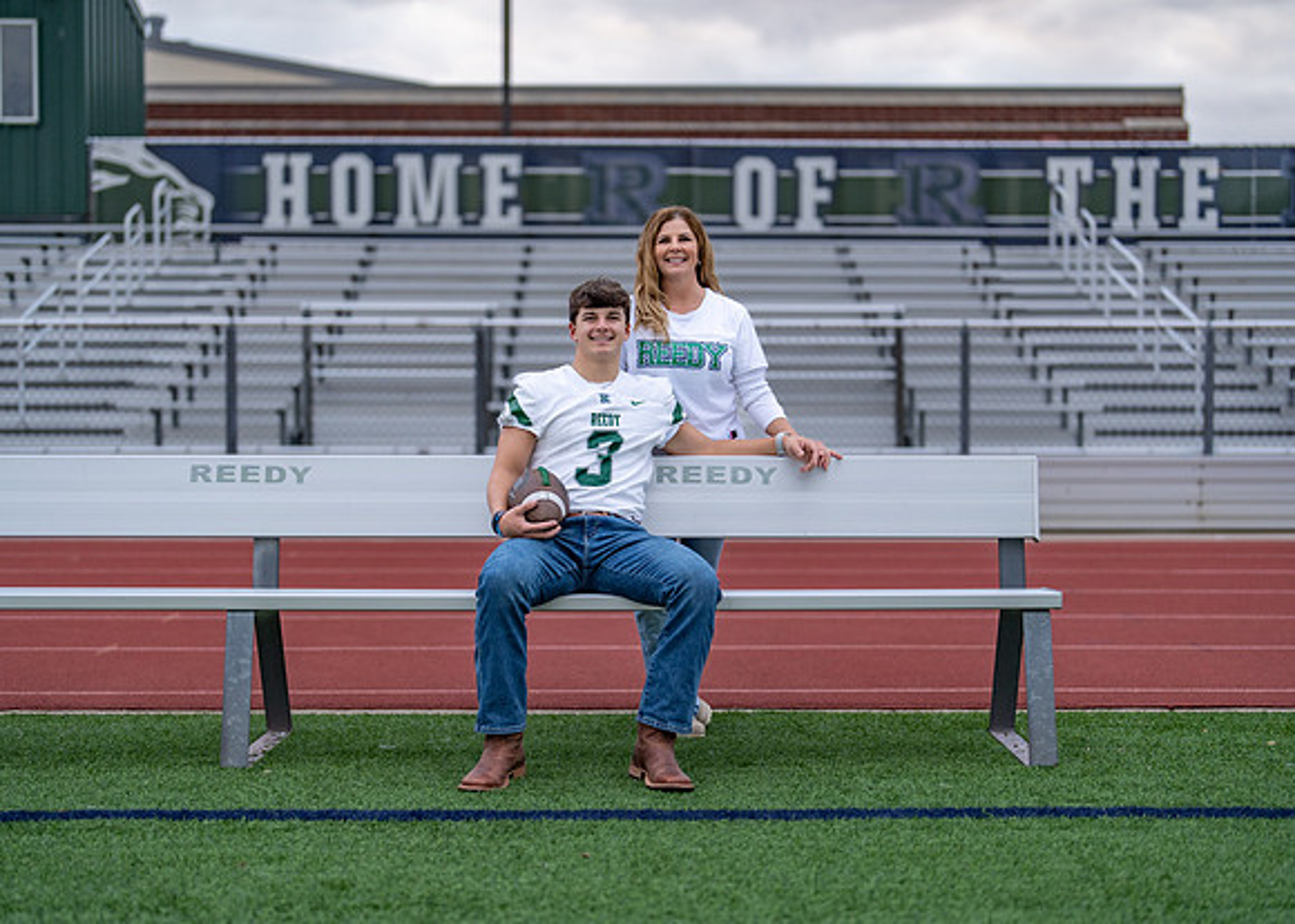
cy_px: 462
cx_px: 648
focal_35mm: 52
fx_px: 1926
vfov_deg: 27.0
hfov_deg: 37.2
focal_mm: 50
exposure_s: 1/800
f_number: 1.2
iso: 320
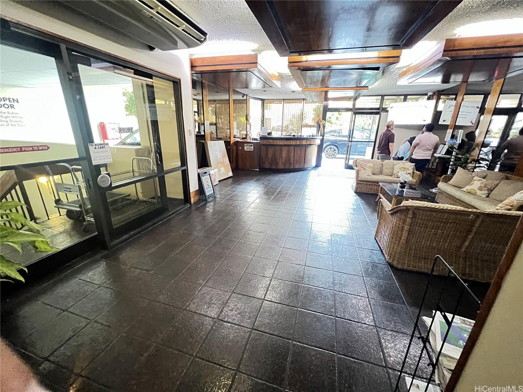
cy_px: 196
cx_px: 262
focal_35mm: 13
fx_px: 196
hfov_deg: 106.2
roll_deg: -1.1
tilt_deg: -17.9
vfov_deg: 89.9
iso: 2000
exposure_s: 1/30
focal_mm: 1.57
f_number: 1.8
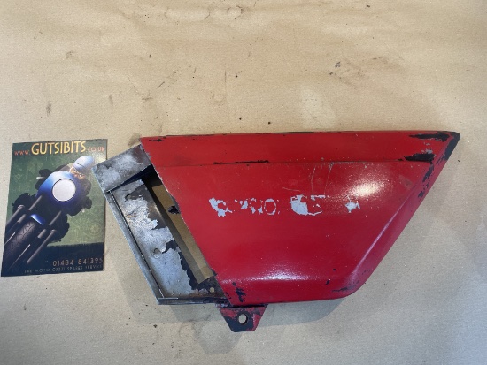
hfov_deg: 67.3
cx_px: 244
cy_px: 182
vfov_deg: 53.1
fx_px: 366
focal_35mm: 26
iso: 100
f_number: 1.6
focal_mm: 4.2
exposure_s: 1/100
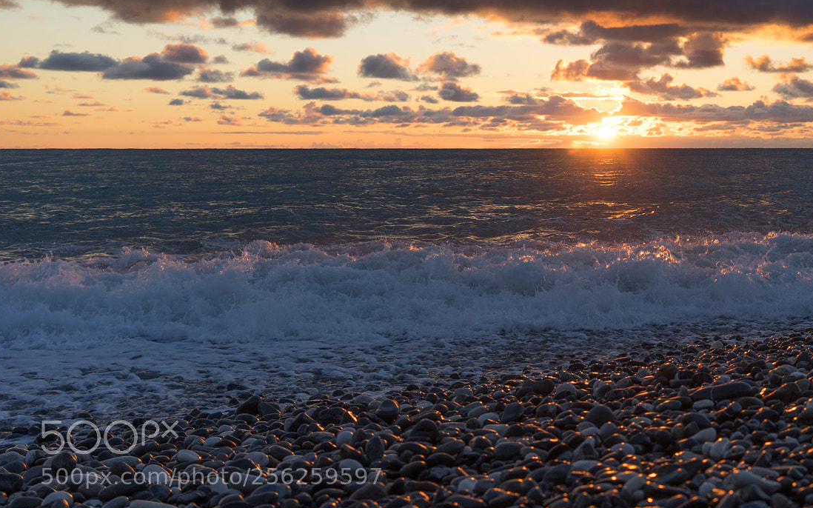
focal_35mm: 52
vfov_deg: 24.6
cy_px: 140
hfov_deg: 38.1
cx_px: 587
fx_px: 1152
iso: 100
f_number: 7.1
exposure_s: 1/100
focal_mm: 35
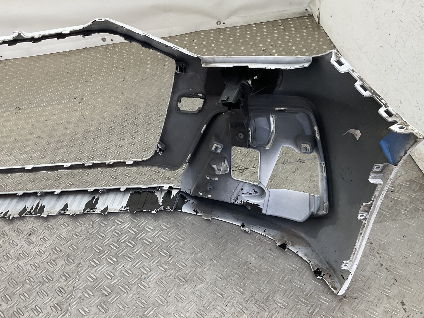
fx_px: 416
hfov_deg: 53.9
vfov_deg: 41.8
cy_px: 166
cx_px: 221
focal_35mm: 34
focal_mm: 3
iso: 25
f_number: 1.8
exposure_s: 1/120
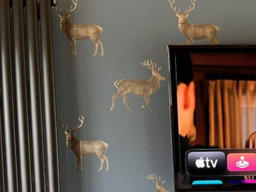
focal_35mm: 58
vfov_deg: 24.7
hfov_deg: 30.2
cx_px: 273
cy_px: 163
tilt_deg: -4.7
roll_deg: +0.9
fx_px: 429
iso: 160
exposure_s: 1/53
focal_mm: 5.1
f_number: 1.6
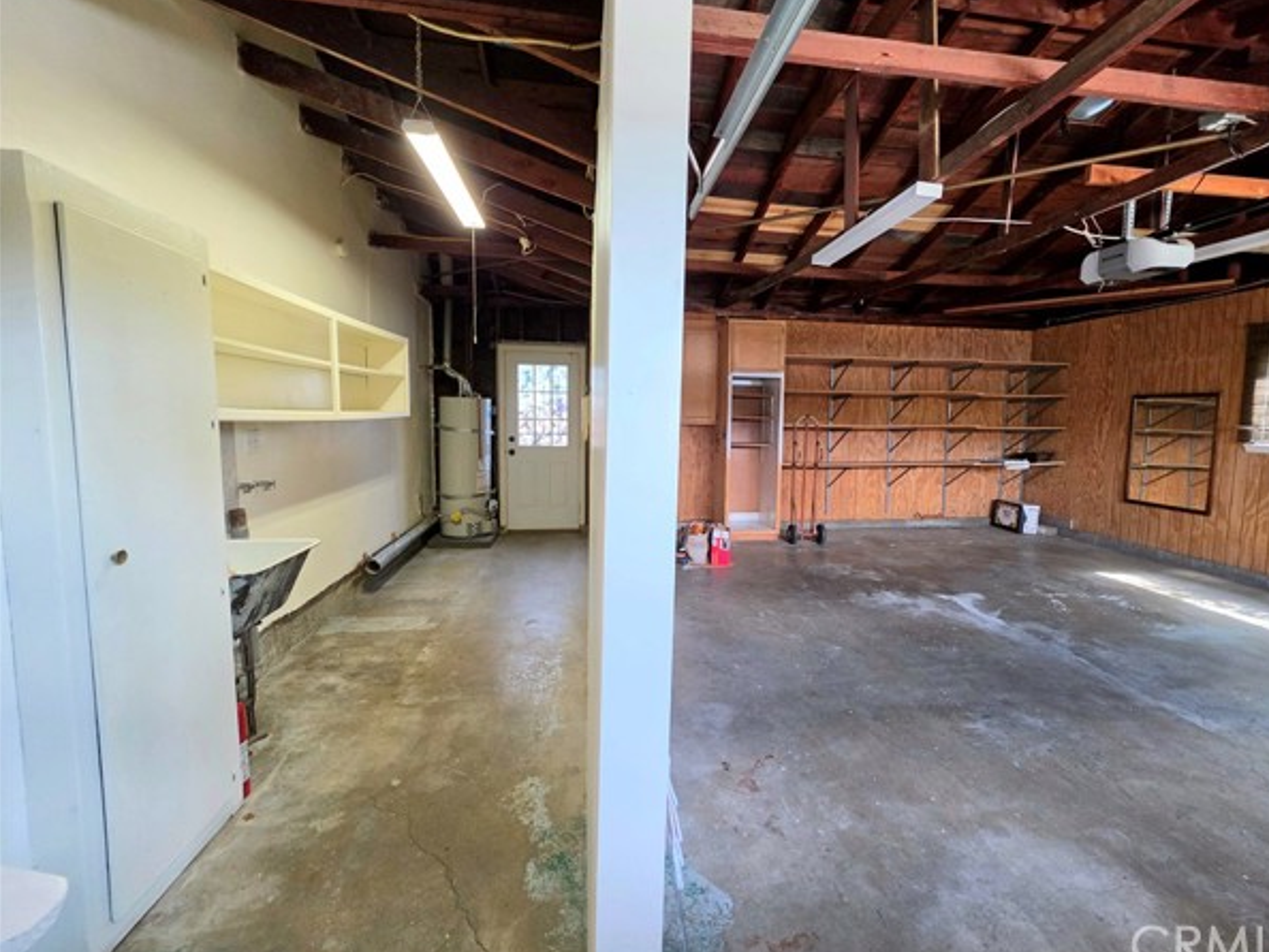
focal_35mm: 14
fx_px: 513
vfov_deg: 85.7
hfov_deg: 101.9
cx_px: 682
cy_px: 463
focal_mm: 2.2
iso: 320
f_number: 1.9
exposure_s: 1/244
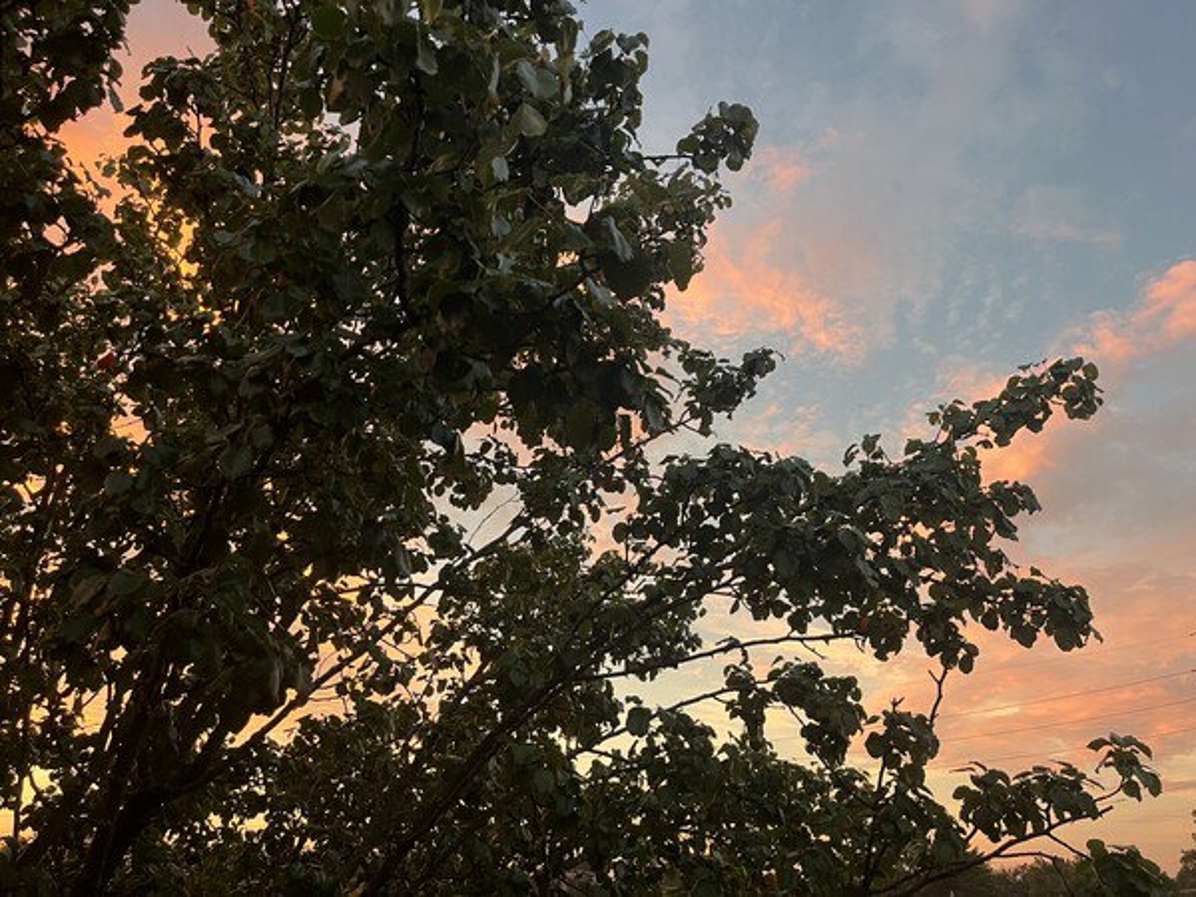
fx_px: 898
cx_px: 598
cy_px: 448
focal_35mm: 26
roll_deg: -1.2
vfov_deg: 53.1
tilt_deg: +25.2
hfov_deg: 67.3
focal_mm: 5.1
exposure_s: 1/99
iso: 125
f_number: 1.6
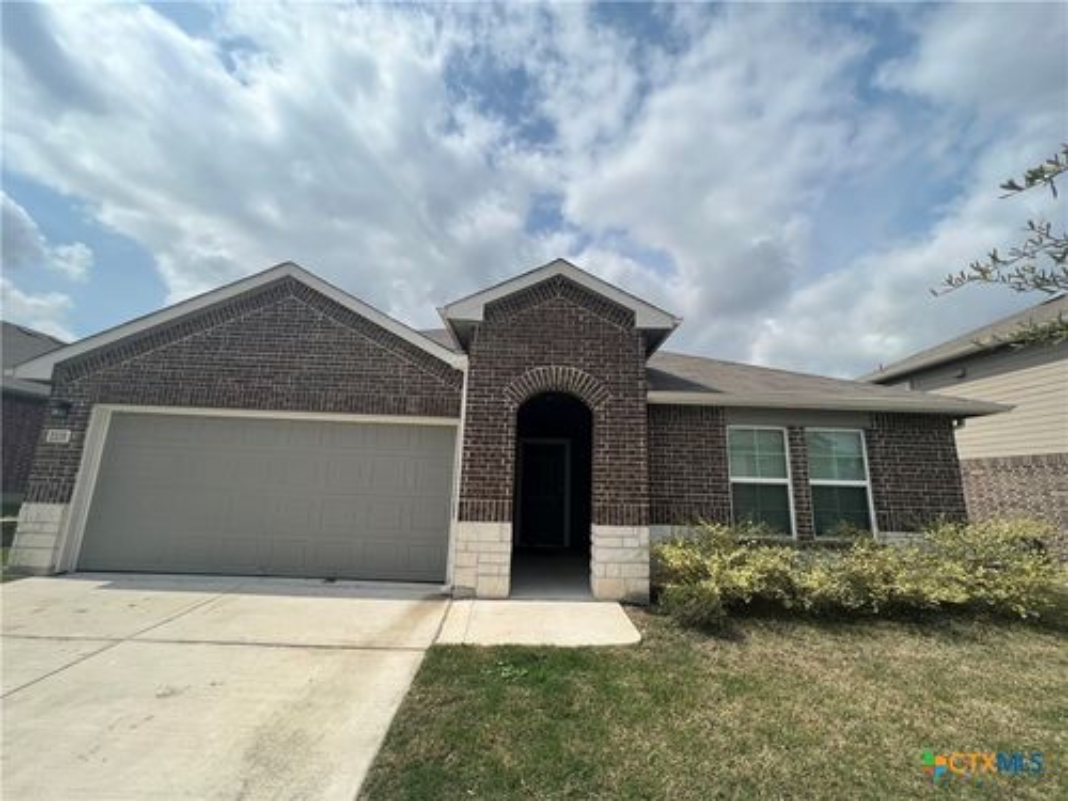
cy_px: 400
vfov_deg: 89.9
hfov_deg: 106.2
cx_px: 534
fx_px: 401
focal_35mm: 13
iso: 32
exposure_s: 1/2222
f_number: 1.8
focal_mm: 1.57
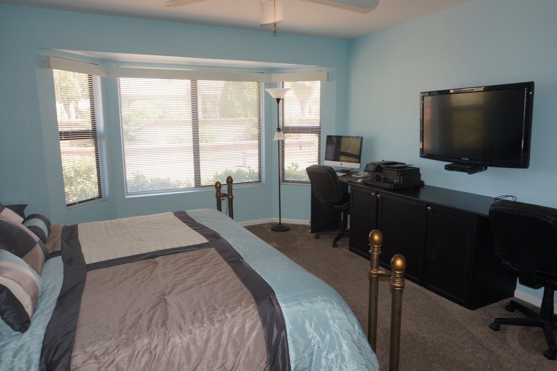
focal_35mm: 24
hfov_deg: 73.8
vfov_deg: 53.1
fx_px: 371
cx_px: 278
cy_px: 186
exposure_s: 1/100
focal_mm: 16
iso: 800
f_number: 6.3
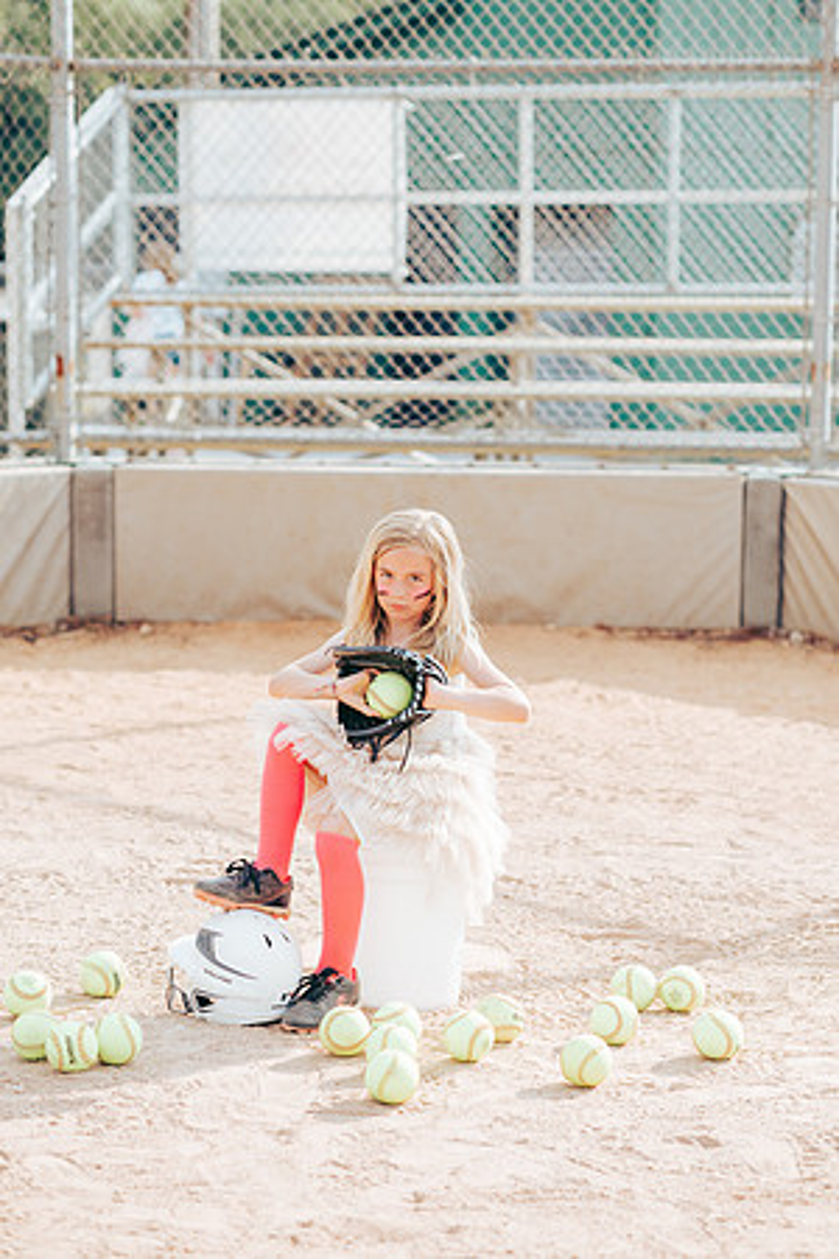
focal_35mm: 85
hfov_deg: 16.1
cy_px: 630
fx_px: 2971
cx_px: 420
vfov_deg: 23.9
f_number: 2.8
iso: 160
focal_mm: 85
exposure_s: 1/1250
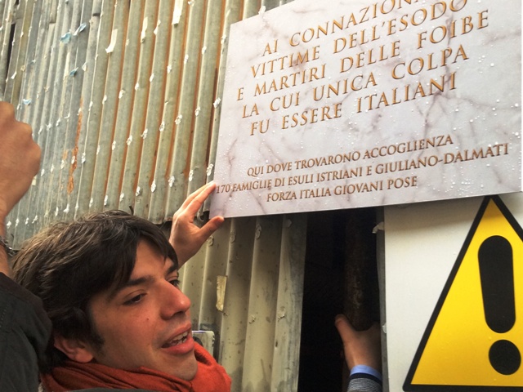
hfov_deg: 55.4
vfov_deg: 42.9
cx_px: 262
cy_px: 196
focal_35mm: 33
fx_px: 499
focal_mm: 3.3
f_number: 2.4
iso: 64
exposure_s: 1/24
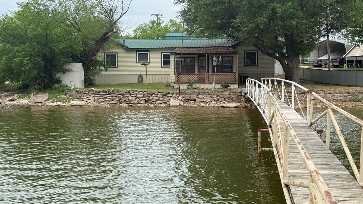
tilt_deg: -4.9
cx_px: 179
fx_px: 510
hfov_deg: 39.2
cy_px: 100
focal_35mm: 53
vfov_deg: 22.6
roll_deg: +0.6
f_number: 1.78
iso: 64
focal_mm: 6.76
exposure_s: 1/1429
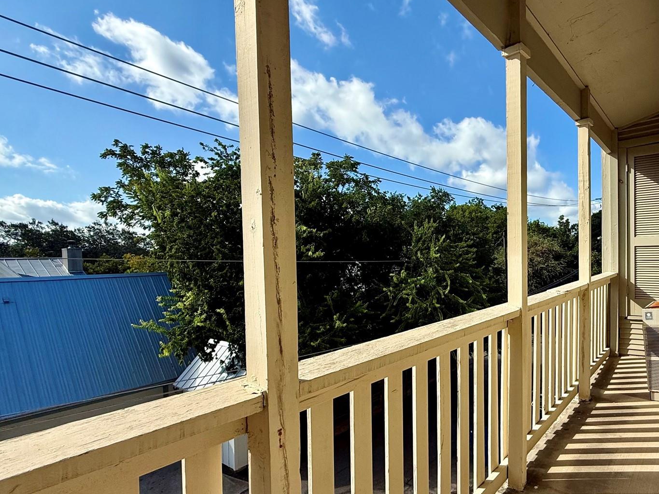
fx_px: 400
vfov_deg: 63.3
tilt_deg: -1.6
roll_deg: +0.7
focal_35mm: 21
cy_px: 271
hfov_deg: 76.8
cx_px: 433
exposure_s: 1/1901
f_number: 2.2
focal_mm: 2.22
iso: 50
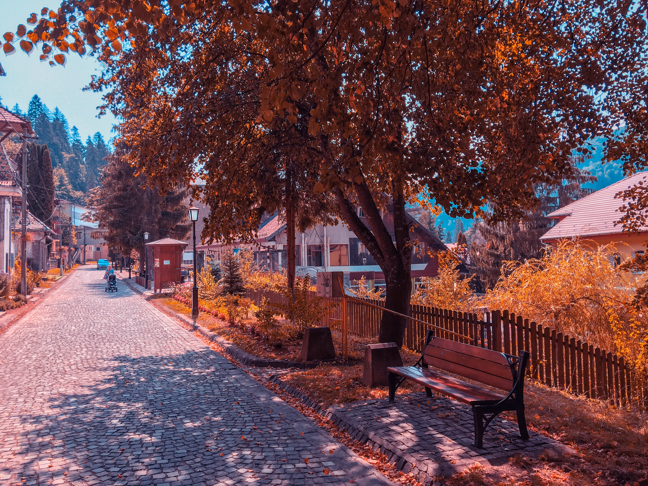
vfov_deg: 48.2
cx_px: 324
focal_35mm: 29
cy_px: 243
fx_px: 543
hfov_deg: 61.7
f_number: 2.2
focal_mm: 4.15
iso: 25
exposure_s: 1/455
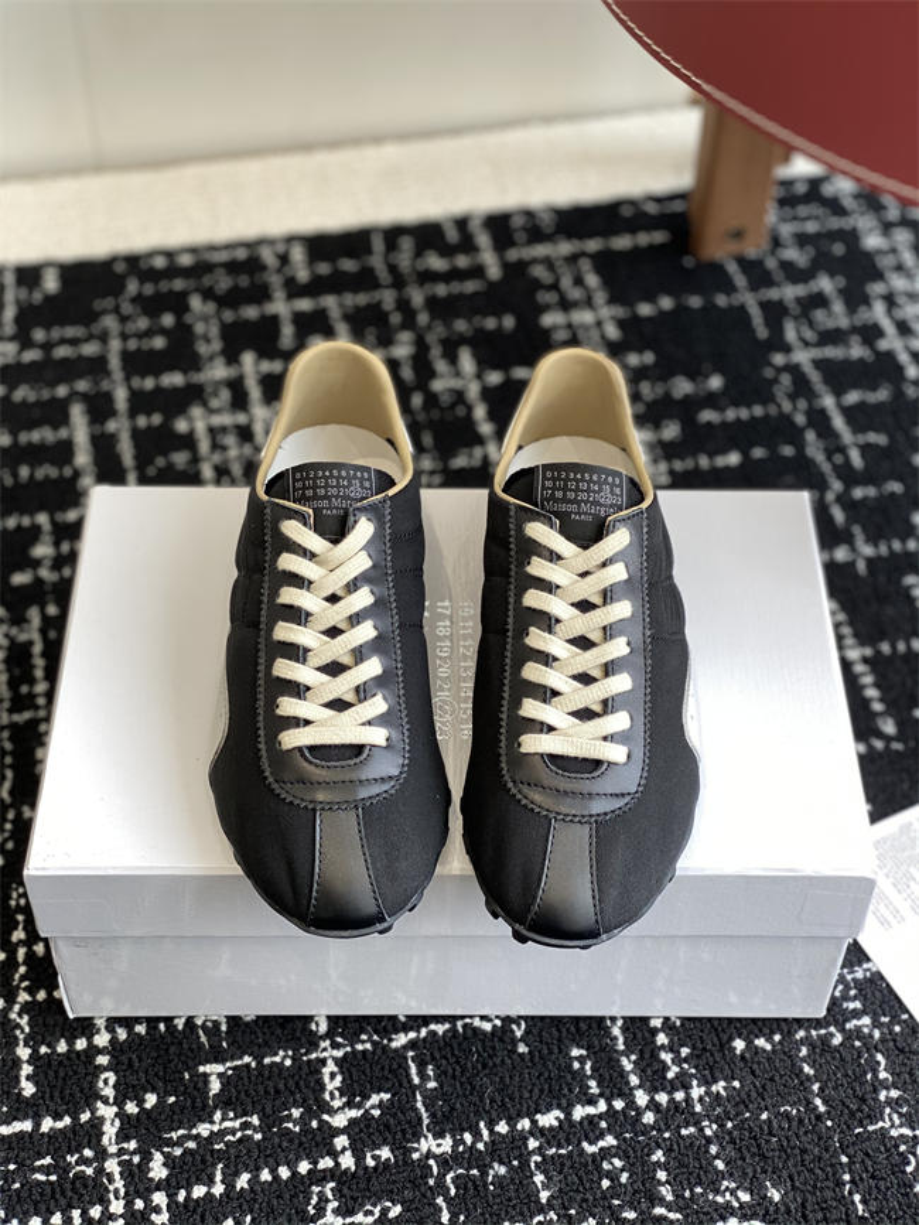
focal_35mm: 52
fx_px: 1840
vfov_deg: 36.8
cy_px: 612
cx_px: 460
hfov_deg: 28.0
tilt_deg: -48.5
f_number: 2
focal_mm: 6
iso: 40
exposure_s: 1/122
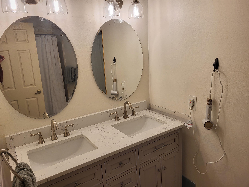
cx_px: 124
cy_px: 94
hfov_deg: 67.3
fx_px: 187
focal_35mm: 26
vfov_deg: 53.1
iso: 50
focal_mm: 5.4
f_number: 1.8
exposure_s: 1/120
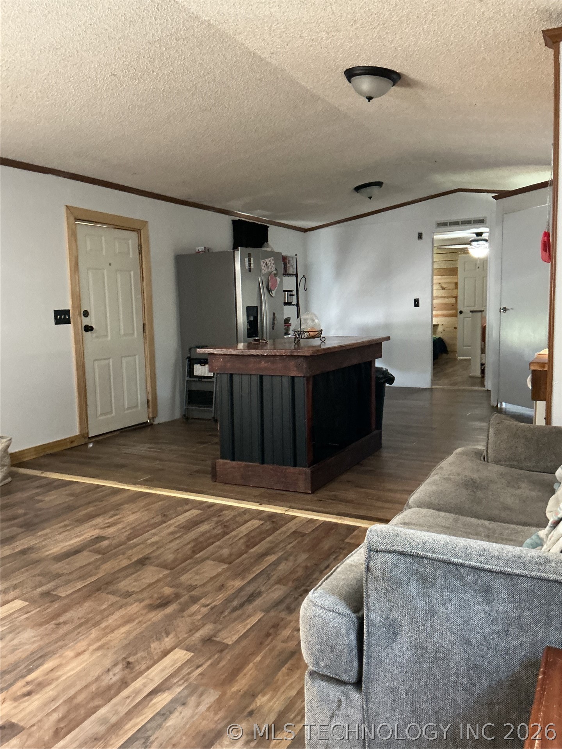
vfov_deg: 61.7
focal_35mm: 29
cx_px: 281
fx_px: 628
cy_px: 374
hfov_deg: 48.2
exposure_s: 1/40
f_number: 1.8
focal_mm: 3
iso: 320
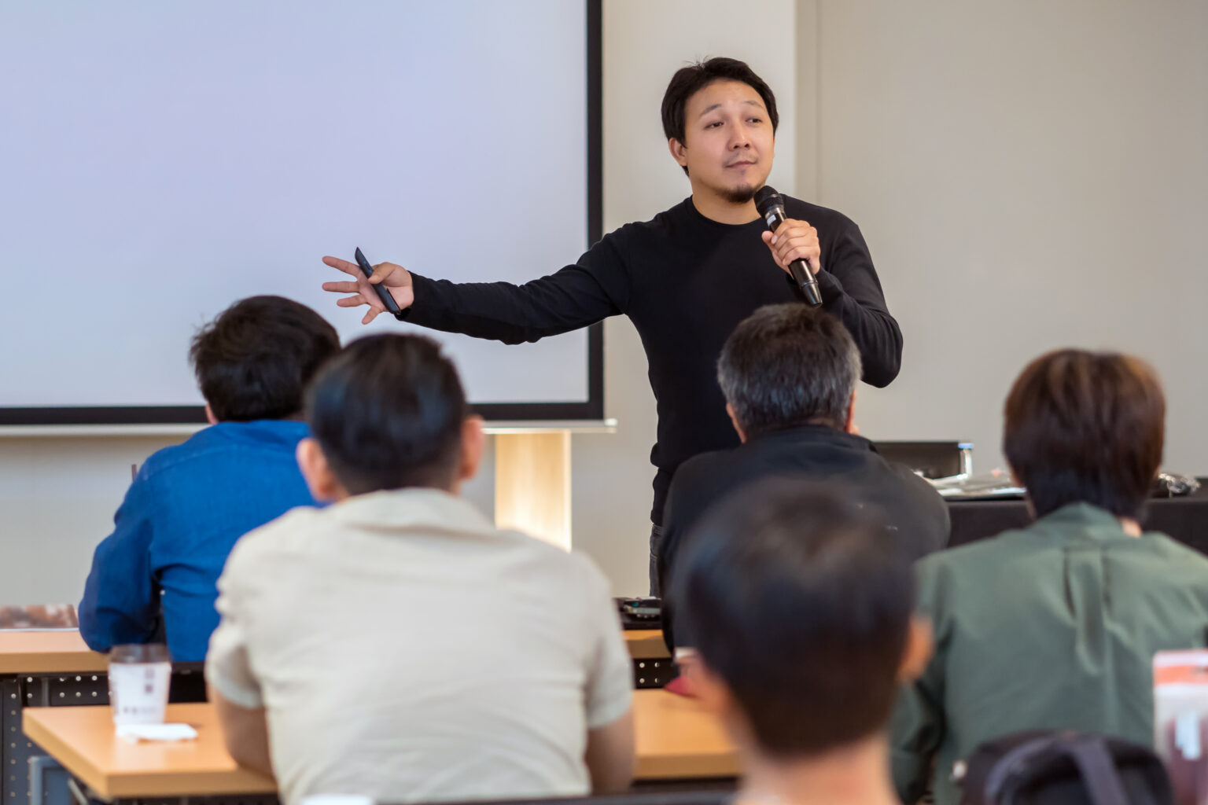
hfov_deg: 16.1
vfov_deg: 10.8
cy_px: 402
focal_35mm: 128
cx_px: 604
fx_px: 4278
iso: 1600
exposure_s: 1/125
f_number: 2.2
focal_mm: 85
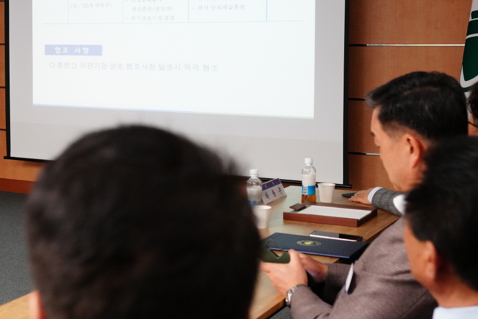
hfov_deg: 28.3
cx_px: 108
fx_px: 929
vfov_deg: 19.4
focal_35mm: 70
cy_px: 93
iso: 4000
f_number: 4
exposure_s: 1/125
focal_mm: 35
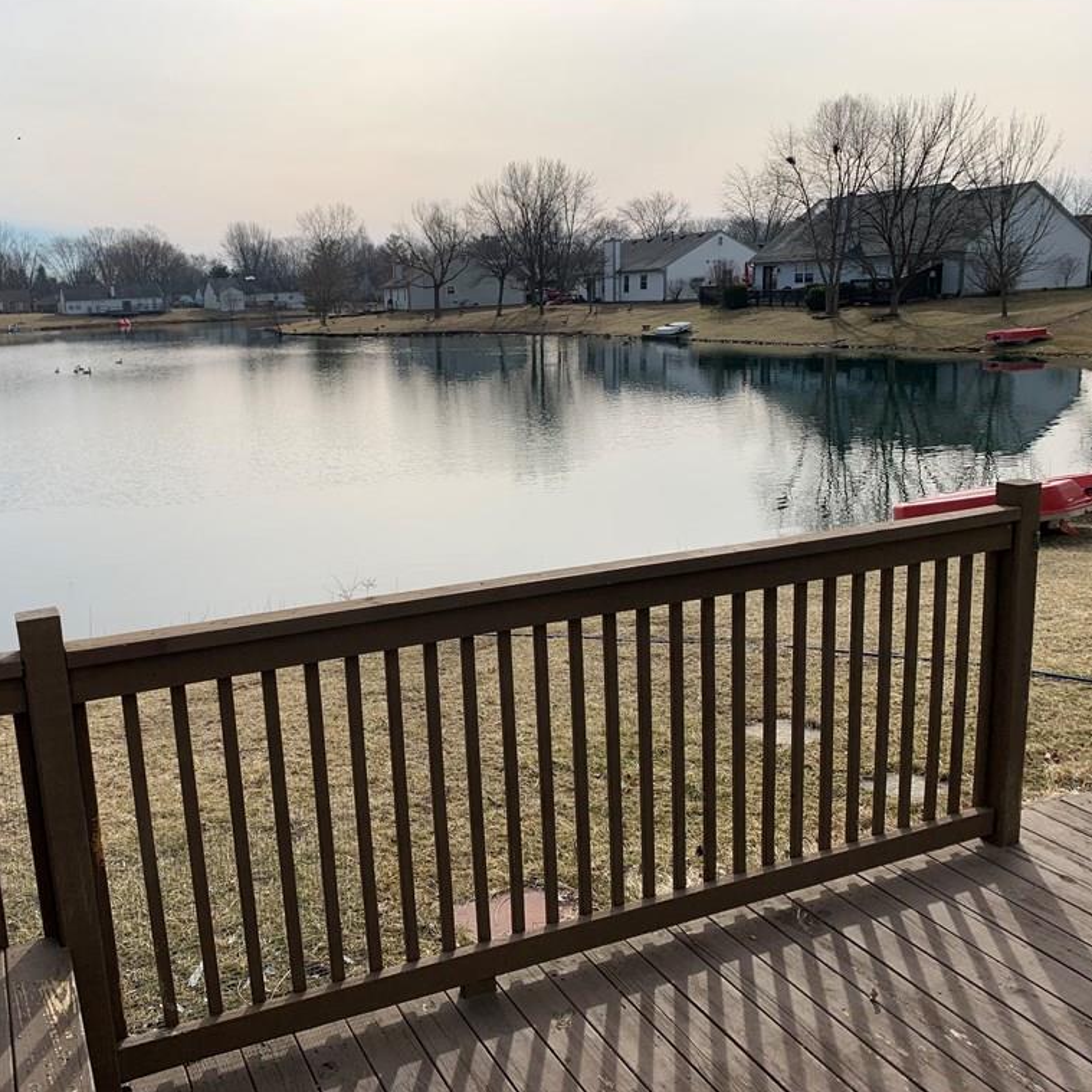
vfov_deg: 52.5
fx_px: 1106
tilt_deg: -13.2
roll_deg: +2.4
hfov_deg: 52.0
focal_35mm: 31
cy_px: 542
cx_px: 411
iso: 25
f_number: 1.8
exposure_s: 1/3788
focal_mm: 4.25
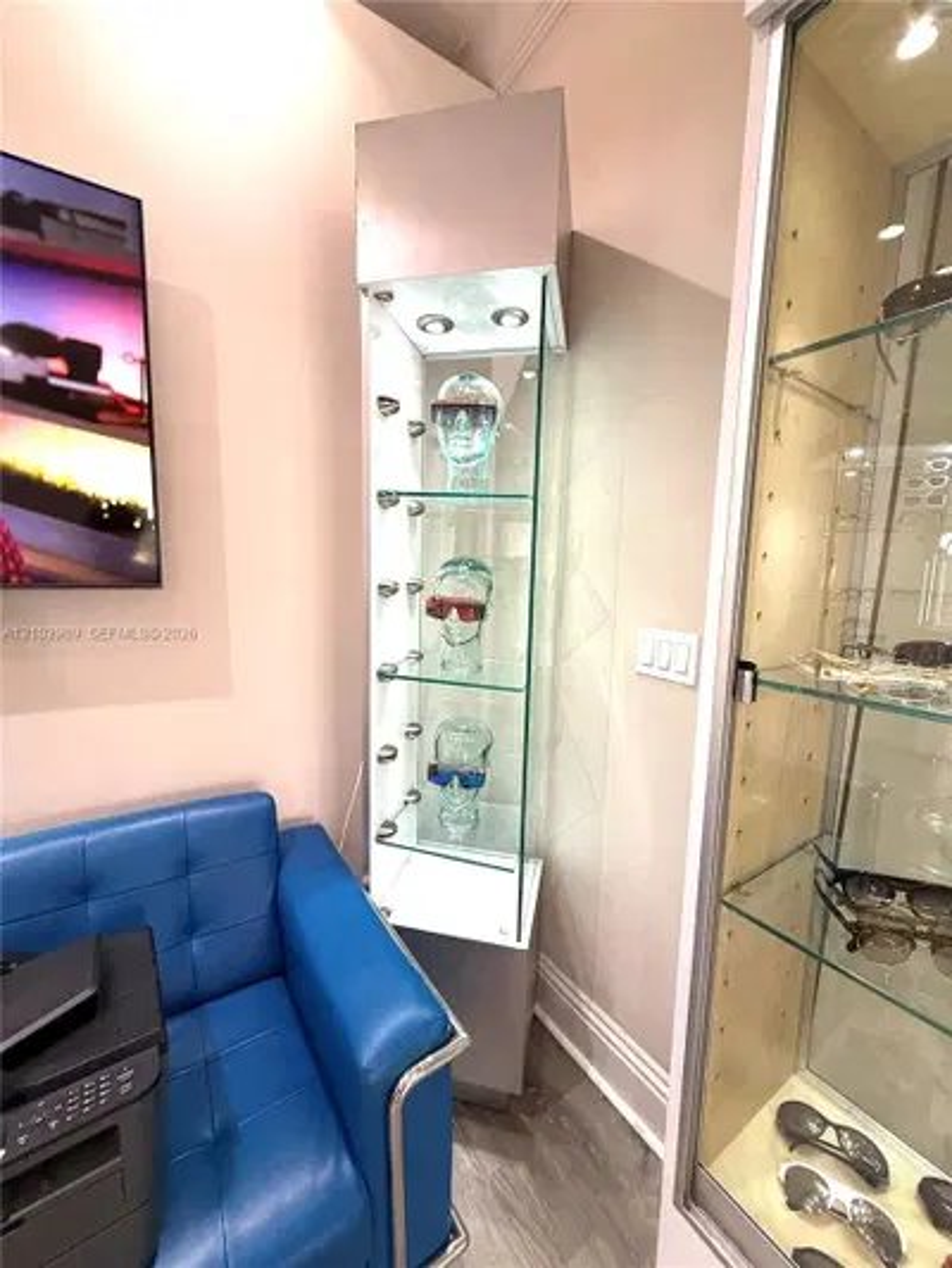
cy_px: 634
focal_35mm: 14
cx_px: 476
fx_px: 513
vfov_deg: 102.1
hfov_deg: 85.7
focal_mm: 2.22
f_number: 2.2
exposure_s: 1/60
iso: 320
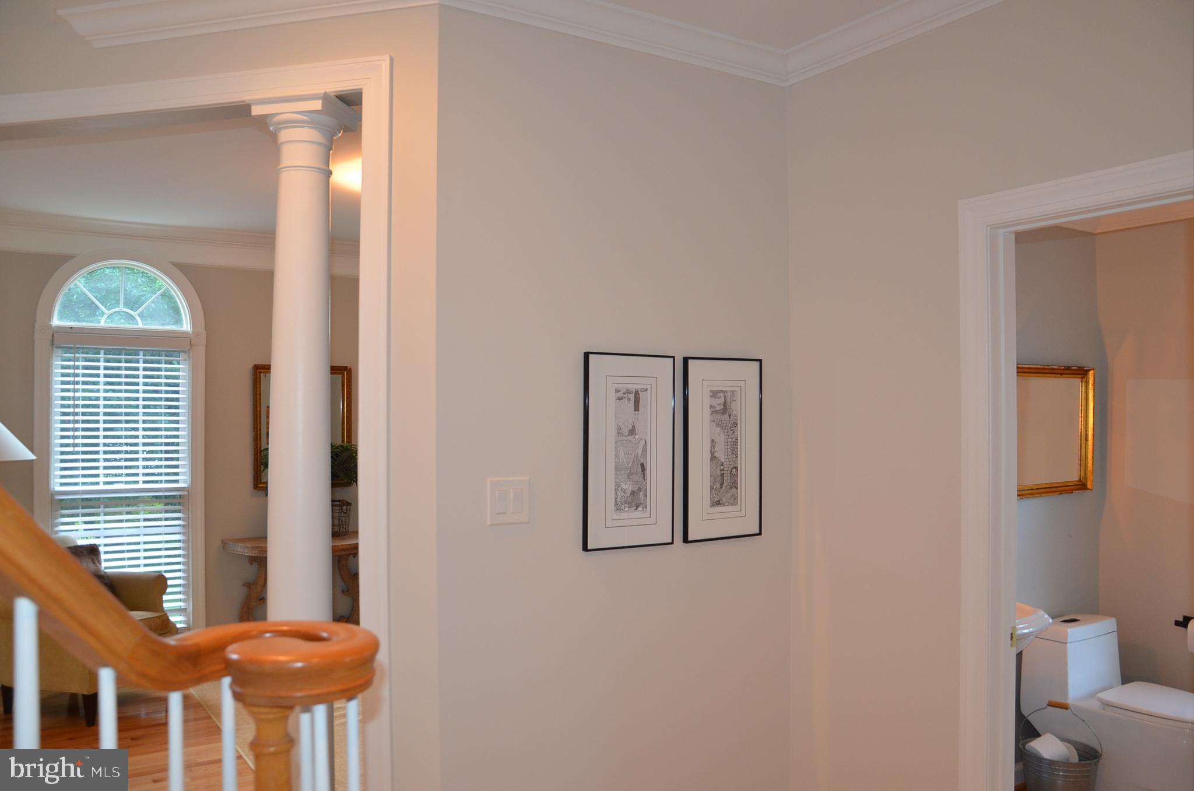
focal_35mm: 27
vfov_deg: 47.7
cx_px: 597
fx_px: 894
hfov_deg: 67.5
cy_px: 396
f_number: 3.5
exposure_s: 1/60
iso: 640
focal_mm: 18
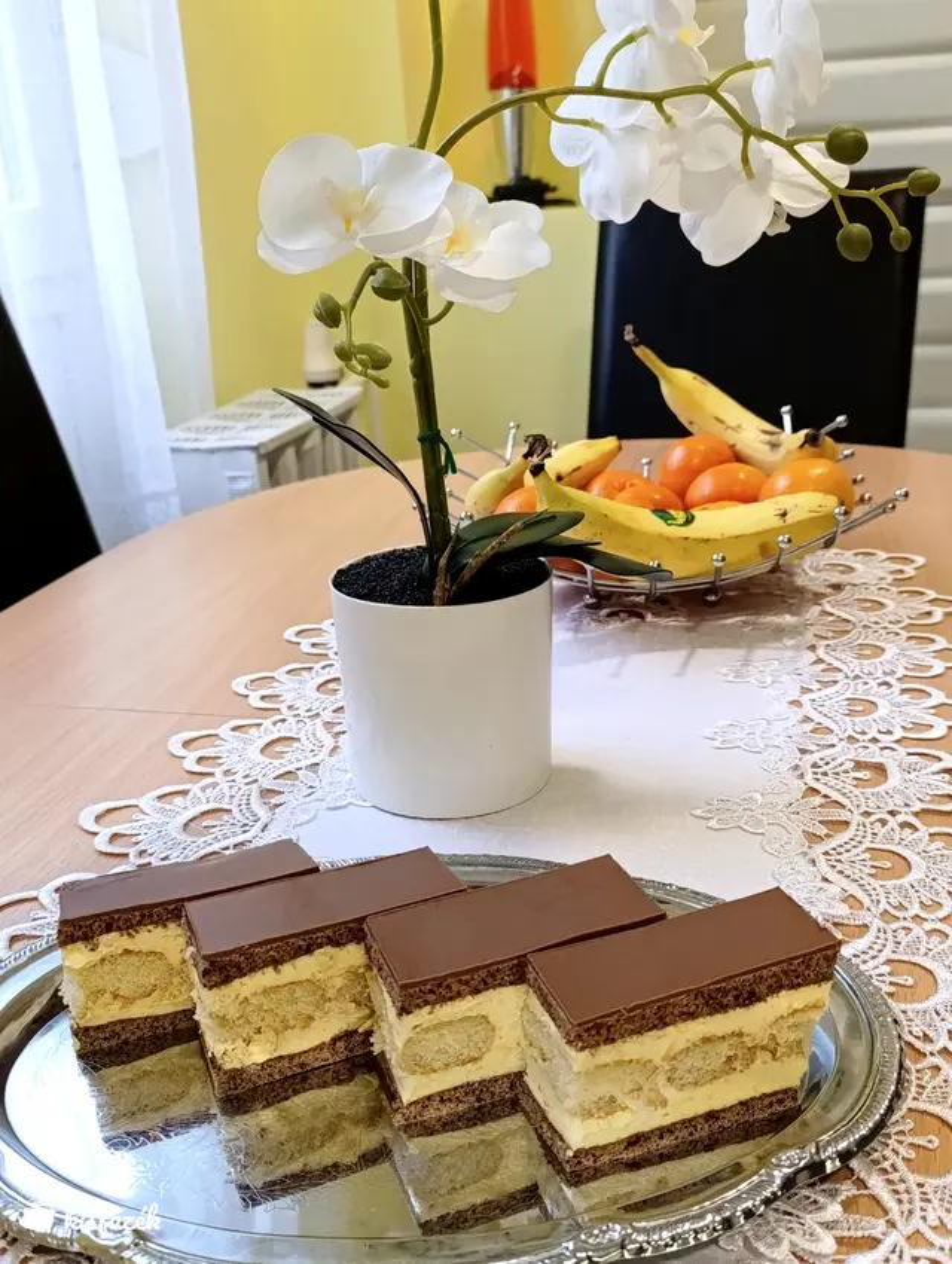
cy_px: 632
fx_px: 1280
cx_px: 476
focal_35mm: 35
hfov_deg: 40.8
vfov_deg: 52.6
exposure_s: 1/100
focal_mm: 6.14
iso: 500
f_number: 1.6
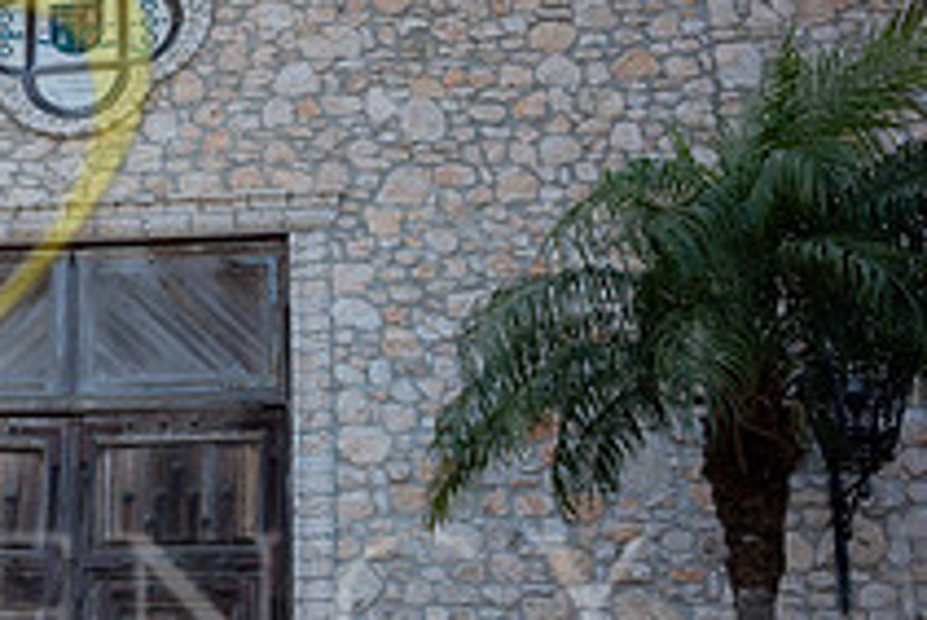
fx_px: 1417
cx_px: -198
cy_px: 521
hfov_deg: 30.5
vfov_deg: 24.2
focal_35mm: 55
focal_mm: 20
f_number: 2.8
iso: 125
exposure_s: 1/800
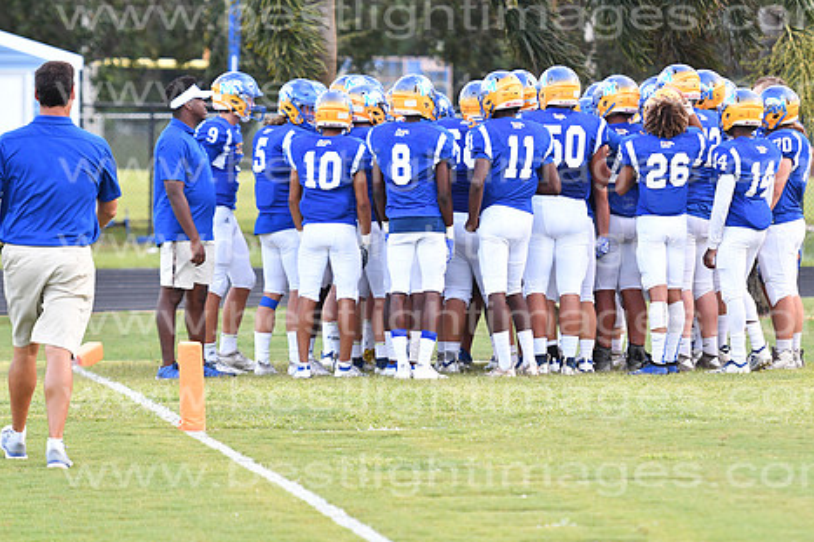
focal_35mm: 252
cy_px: 208
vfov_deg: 5.5
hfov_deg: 8.2
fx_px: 5687
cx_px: 457
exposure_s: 1/400
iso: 800
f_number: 3.2
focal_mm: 135
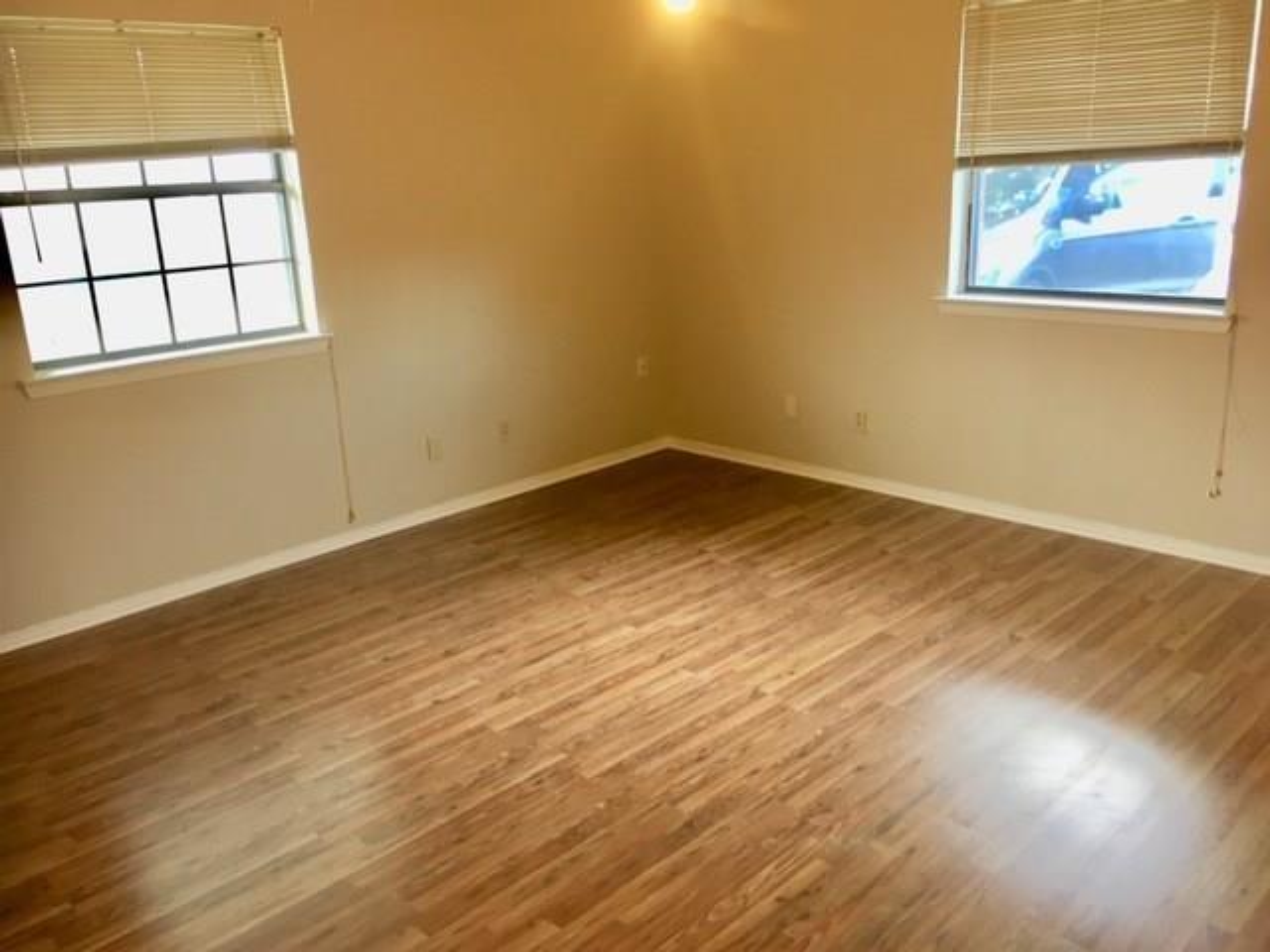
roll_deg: +1.5
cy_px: 476
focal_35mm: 29
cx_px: 635
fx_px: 1064
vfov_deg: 48.2
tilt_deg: -14.6
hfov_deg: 61.7
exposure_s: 1/30
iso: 64
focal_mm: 4.15
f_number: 2.2
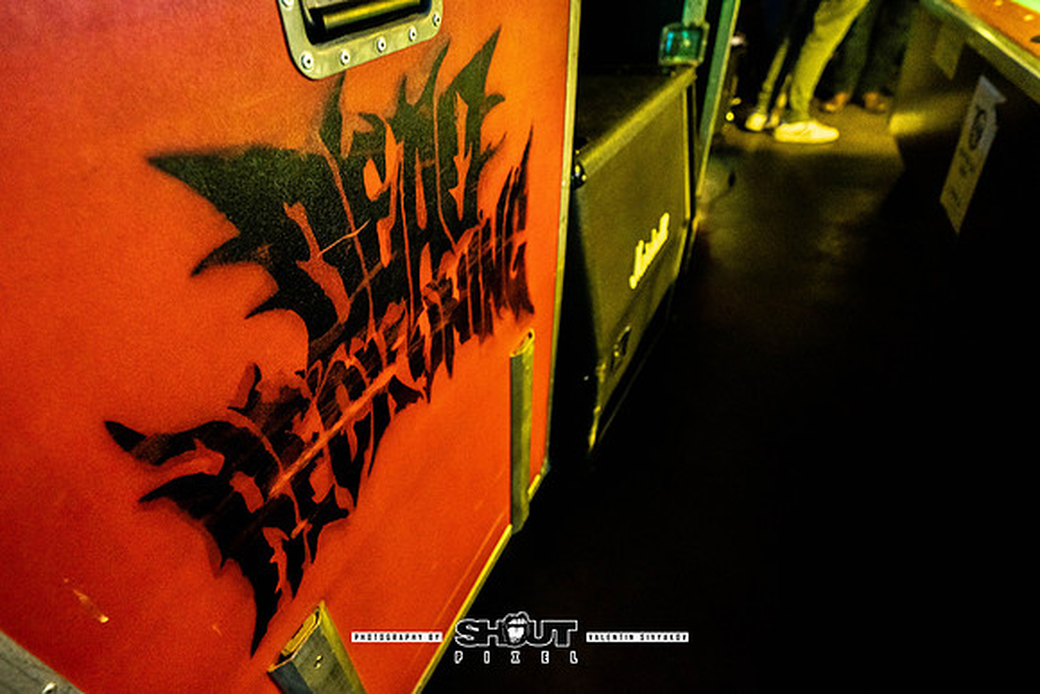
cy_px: 355
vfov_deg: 70.1
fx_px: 495
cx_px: 404
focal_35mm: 17
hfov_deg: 91.3
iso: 3200
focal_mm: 14
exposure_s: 1/60
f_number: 2.8
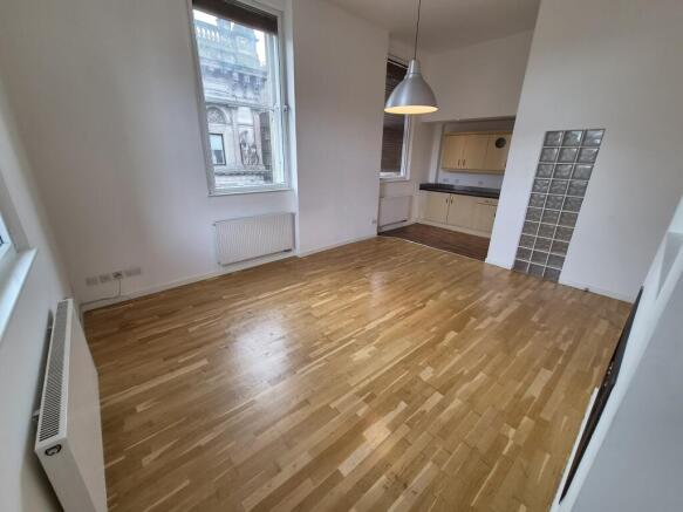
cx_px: 342
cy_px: 256
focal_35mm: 13
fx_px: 256
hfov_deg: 106.2
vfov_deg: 89.9
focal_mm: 2.2
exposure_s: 1/100
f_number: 2.2
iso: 200
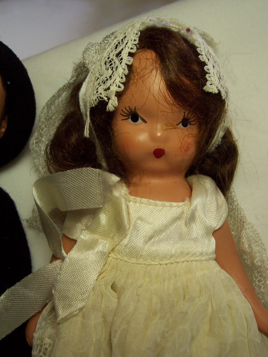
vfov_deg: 50.1
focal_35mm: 37
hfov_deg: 38.7
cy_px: 178
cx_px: 134
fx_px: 382
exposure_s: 1/125
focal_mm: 5.6
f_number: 2.8
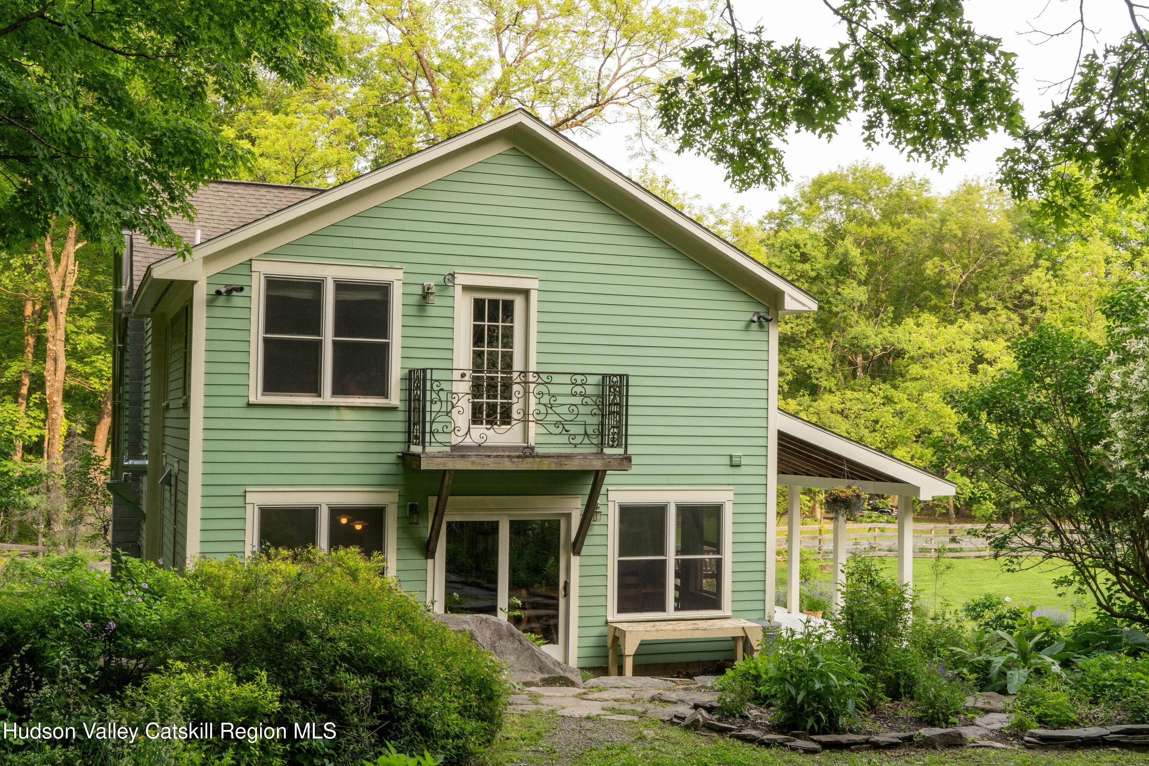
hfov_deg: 49.6
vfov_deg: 34.2
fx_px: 1245
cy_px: 383
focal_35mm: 39
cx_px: 574
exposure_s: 1/80
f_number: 16
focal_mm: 39
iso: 800
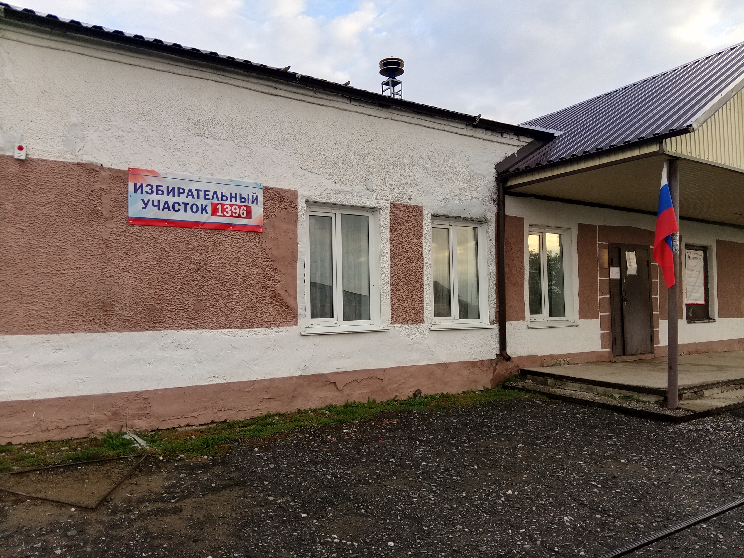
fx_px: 494
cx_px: 372
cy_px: 279
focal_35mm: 23
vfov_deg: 58.9
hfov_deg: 73.9
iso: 101
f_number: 1.8
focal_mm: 3.64
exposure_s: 1/319
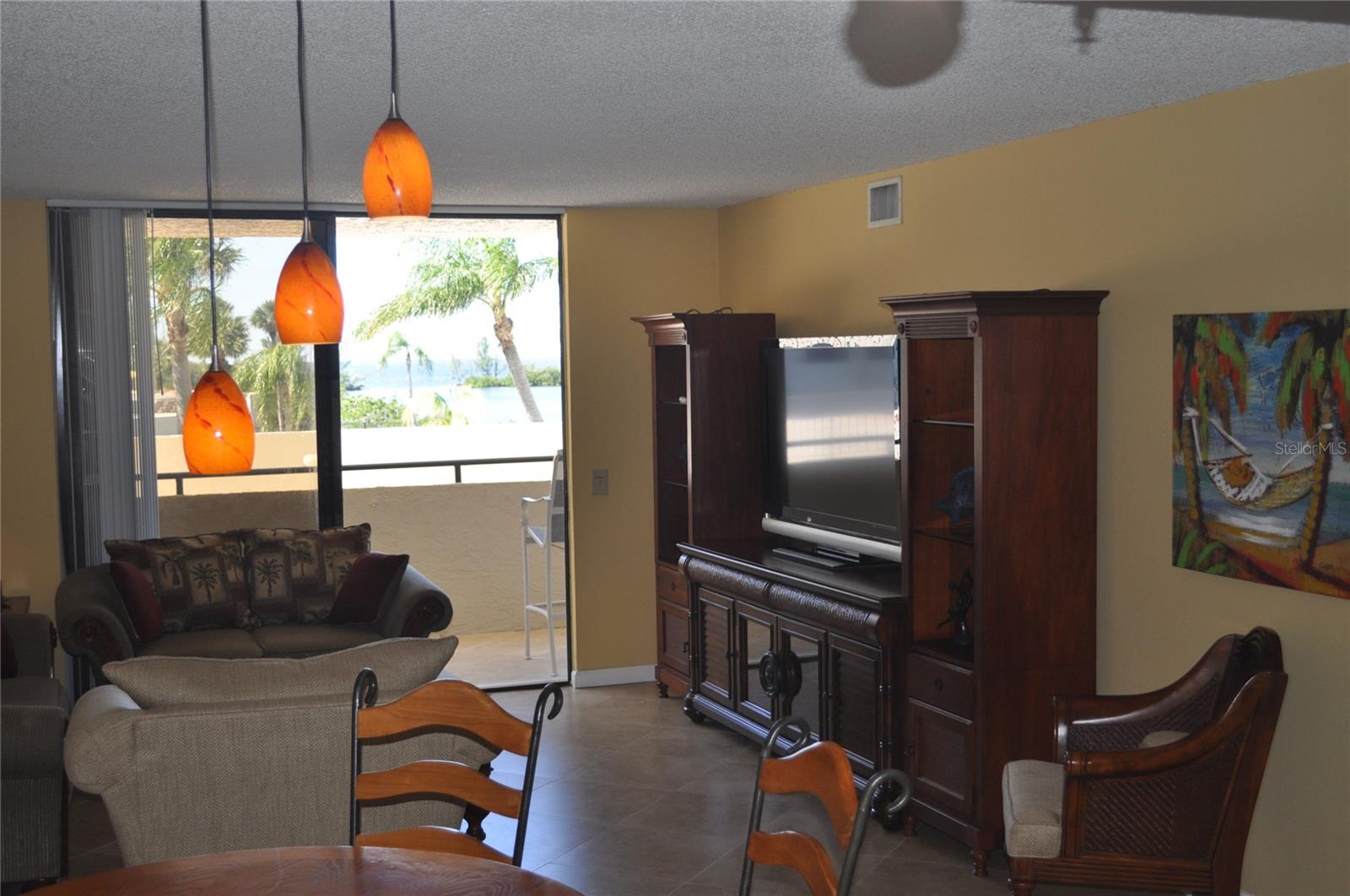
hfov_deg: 45.0
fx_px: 1629
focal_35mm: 44
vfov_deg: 30.8
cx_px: 675
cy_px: 448
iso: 280
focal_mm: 29
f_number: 4.5
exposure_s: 1/200
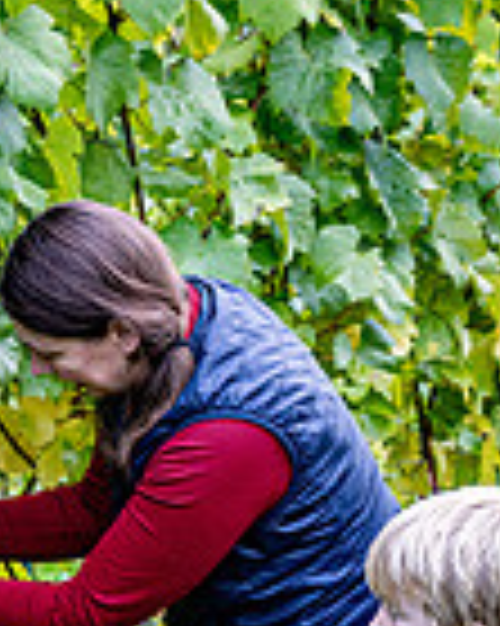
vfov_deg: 14.5
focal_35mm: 128
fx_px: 2370
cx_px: 221
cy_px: 766
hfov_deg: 12.0
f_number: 5
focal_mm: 42
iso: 560
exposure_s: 1/320
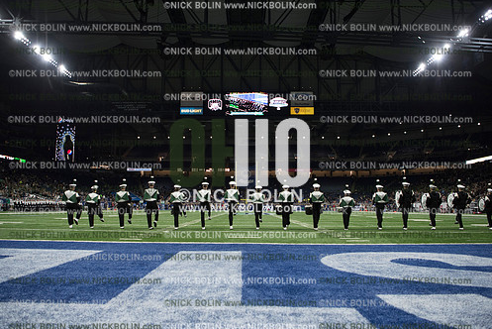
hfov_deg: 65.4
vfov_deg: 46.5
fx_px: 383
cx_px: 240
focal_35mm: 28
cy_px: 166
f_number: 2.8
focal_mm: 24
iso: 1250
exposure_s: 1/1250
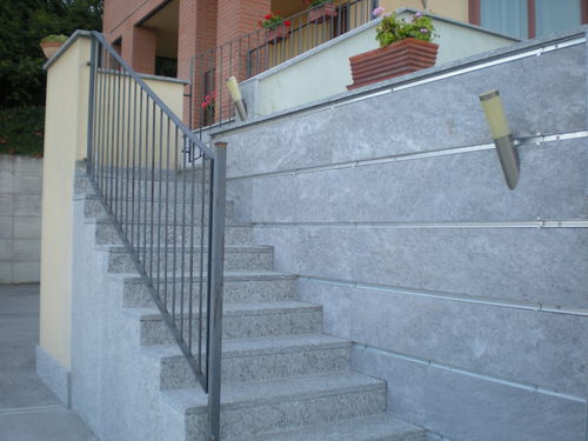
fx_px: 645
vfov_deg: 37.7
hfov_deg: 49.0
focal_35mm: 38
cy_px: 220
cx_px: 294
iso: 64
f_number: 3.1
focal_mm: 6.3
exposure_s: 1/67
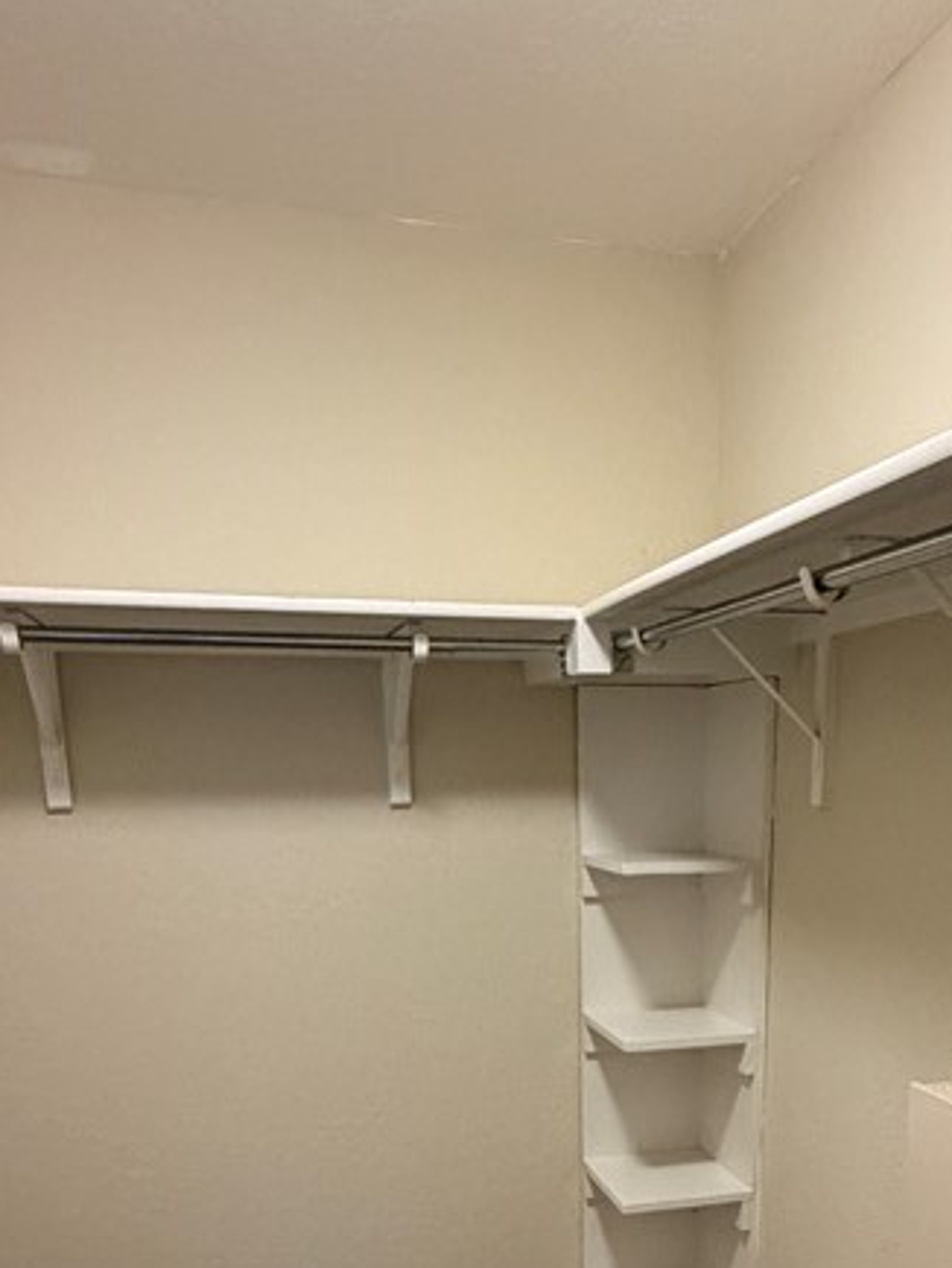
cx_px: 599
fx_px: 1209
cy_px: 1096
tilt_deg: -15.4
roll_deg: +2.0
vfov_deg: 50.3
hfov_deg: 42.6
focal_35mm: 33
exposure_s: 1/60
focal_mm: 2.22
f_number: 2.2
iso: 400
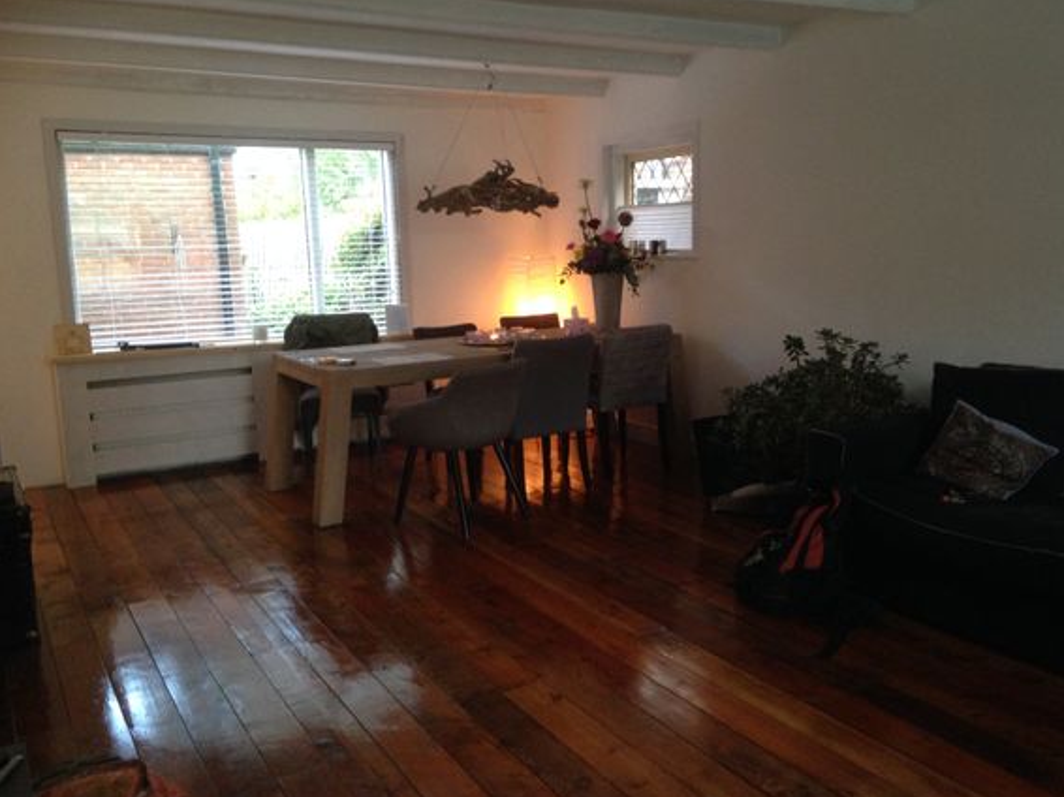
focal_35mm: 35
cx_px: 560
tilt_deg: -9.2
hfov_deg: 52.6
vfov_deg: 40.7
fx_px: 1075
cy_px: 387
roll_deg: +1.3
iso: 250
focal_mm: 4.12
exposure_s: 1/20
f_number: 2.4
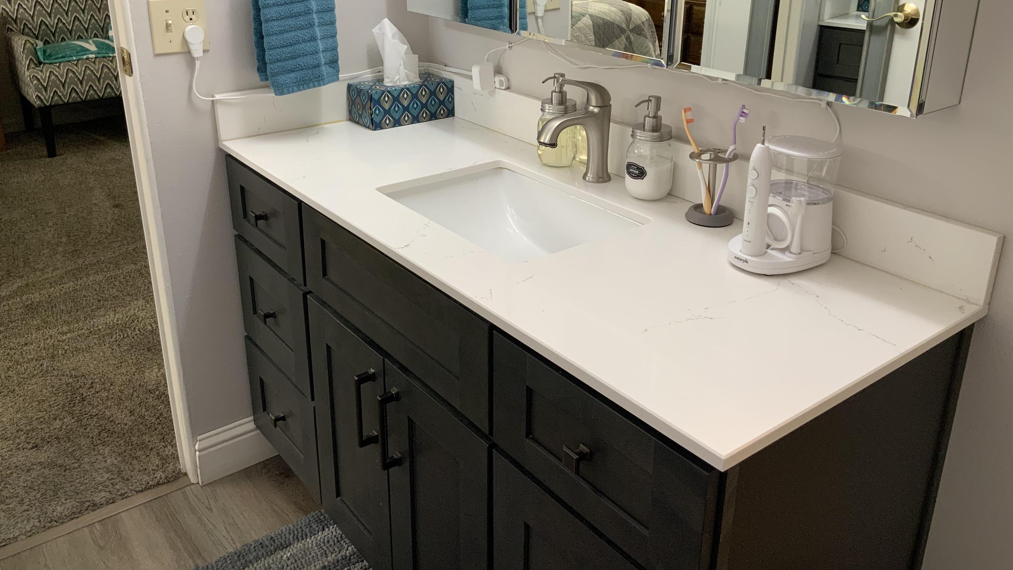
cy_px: 200
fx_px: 860
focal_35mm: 32
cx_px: 500
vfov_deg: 36.4
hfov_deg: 61.0
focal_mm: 3
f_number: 1.8
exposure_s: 1/60
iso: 64
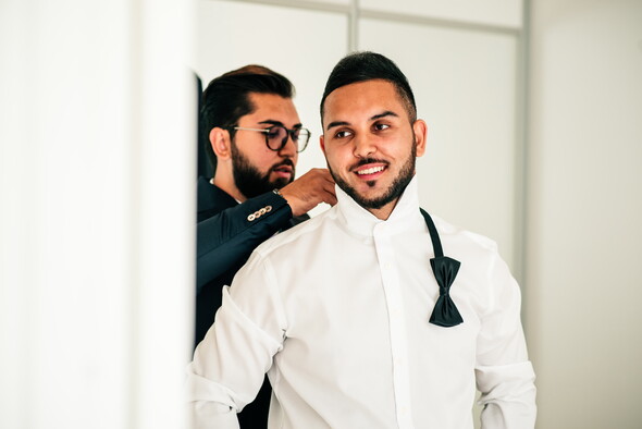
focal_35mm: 85
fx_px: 1517
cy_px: 214
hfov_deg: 23.9
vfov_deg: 16.1
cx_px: 321
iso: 320
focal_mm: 85
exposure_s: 1/400
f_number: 2.8
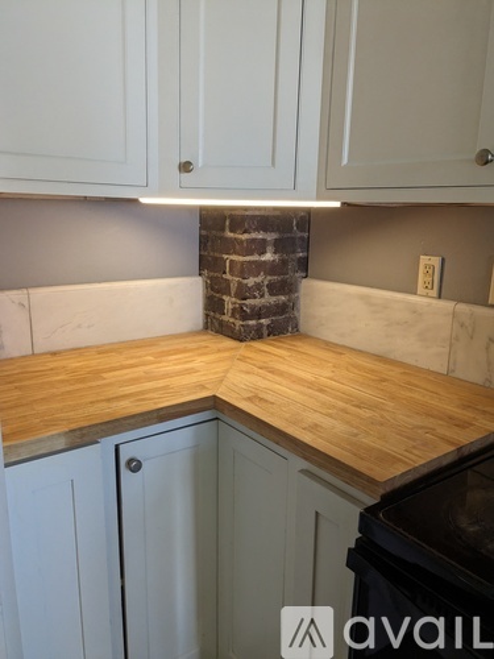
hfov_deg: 51.4
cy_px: 330
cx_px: 247
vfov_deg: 65.3
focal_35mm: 27
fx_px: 514
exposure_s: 1/166
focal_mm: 4.38
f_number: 1.73
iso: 82
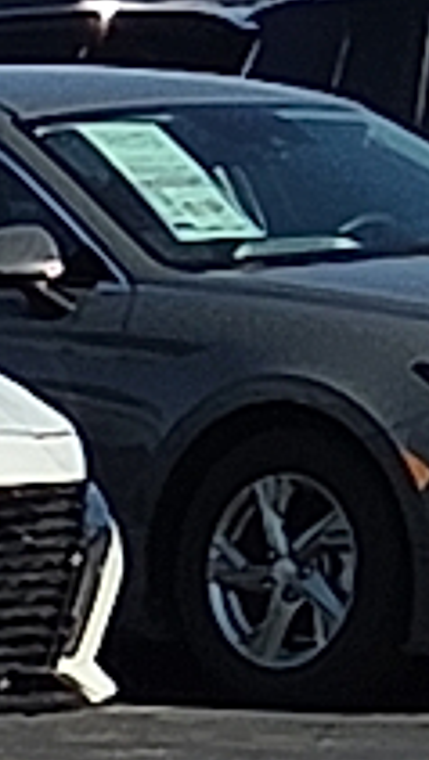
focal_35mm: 397
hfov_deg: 2.9
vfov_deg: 5.3
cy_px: 1733
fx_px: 8012
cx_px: -1687
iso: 76
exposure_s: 1/10000
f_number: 1.8
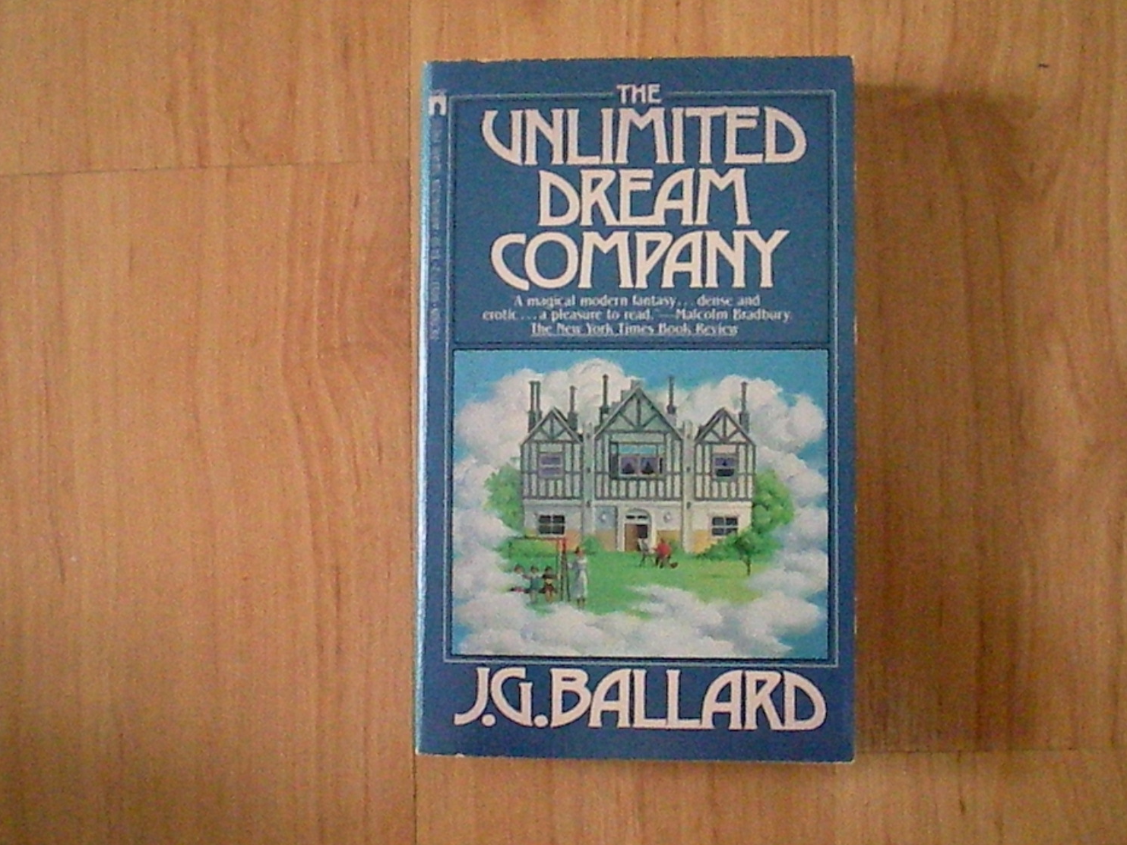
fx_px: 1335
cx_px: 570
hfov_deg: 45.8
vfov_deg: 35.1
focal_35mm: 41
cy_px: 431
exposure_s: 1/63.1
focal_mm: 6.3
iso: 1800
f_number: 3.1
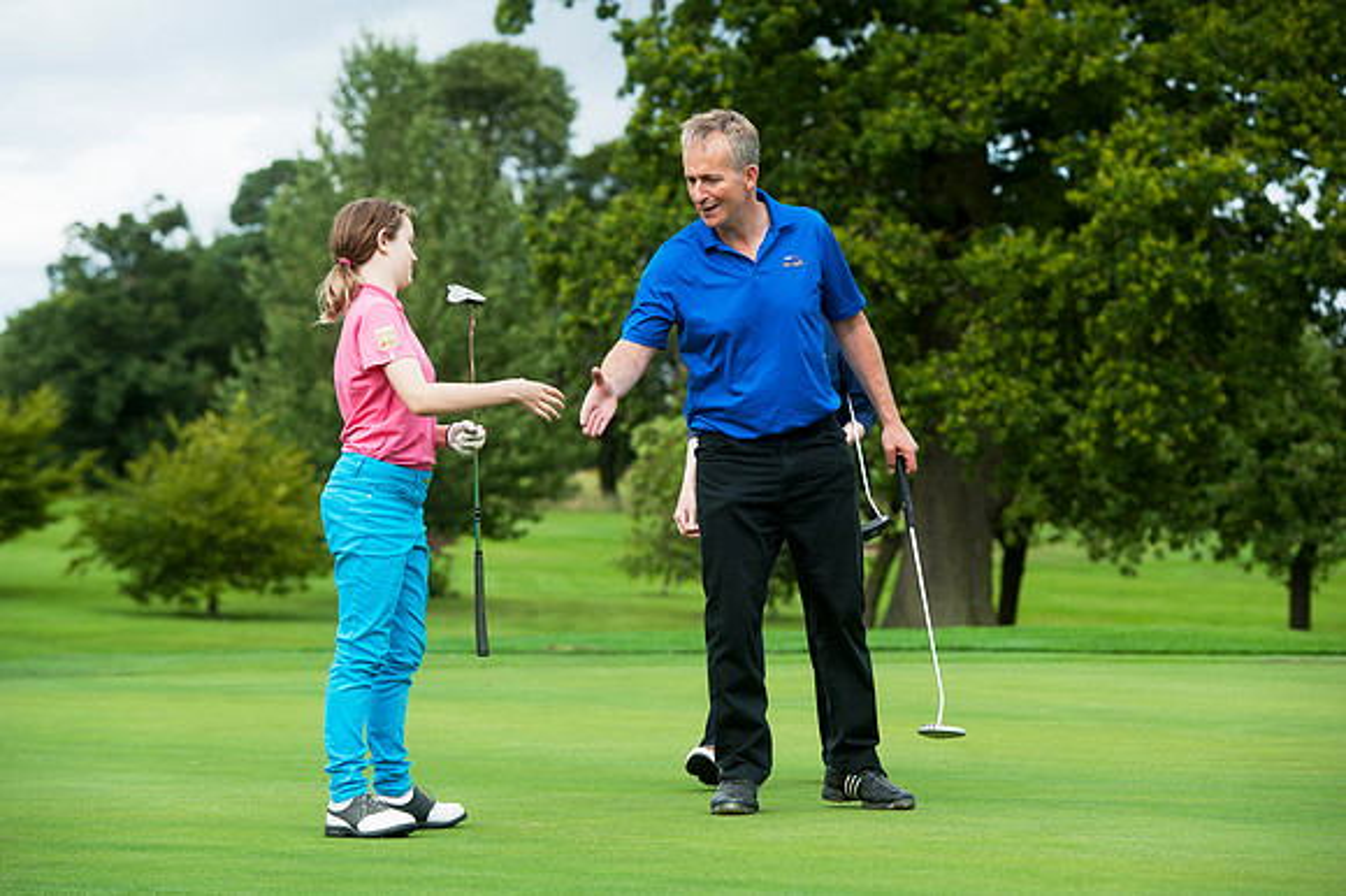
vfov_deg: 11.0
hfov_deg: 16.4
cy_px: 448
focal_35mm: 125
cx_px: 673
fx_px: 4671
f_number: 5.6
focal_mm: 125
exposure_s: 1/1000
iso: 320
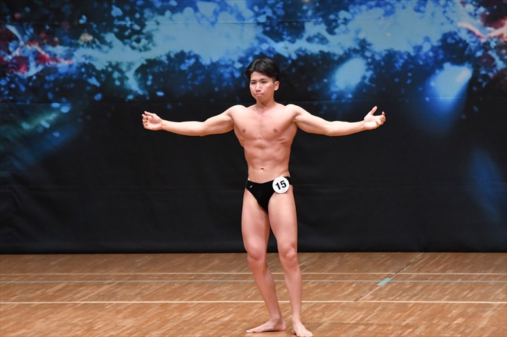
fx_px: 3801
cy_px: 168
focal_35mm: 270
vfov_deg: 5.1
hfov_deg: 7.6
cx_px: 254
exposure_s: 1/400
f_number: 5.6
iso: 6400
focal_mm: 180
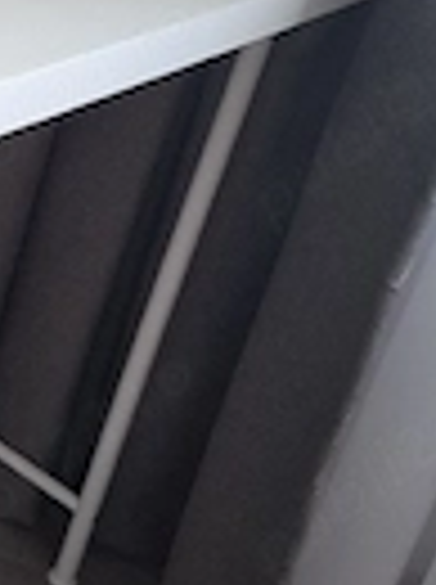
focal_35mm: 71
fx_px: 1196
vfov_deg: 27.2
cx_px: -211
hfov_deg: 18.4
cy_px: 166
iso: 250
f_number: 1.8
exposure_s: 1/50
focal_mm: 5.54
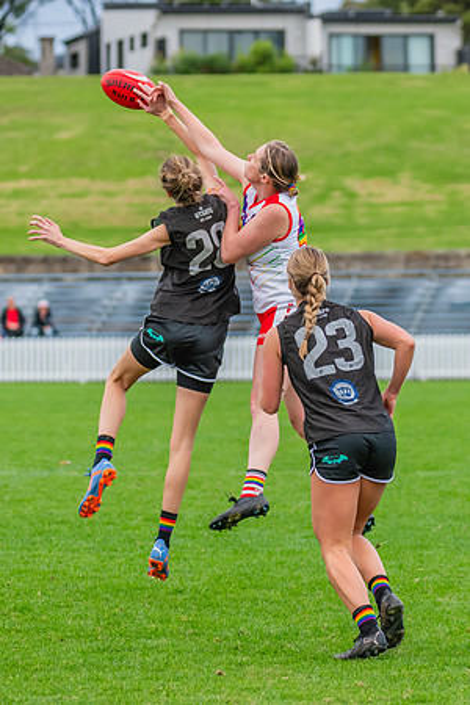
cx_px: 323
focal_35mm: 300
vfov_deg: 6.9
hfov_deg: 4.6
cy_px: 346
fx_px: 5868
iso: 800
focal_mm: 170
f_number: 5
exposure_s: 1/1000
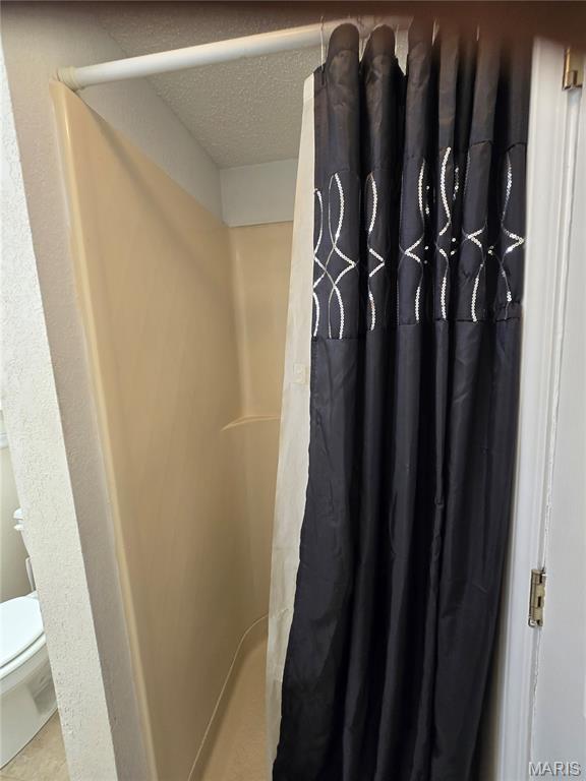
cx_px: 293
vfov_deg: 106.2
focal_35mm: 13
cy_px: 390
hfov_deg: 89.9
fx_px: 293
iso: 125
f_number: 2.2
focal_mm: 2.2
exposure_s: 1/60
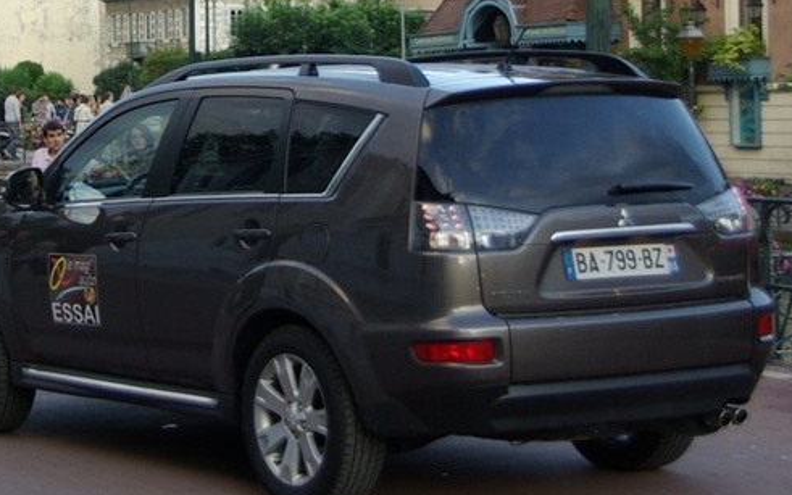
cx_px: 16
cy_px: 15
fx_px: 2332
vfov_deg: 12.0
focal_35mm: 108
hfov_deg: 18.8
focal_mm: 35
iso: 200
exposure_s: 1/45
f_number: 4
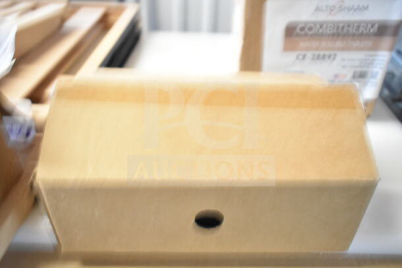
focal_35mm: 33
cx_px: 201
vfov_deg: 40.0
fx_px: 369
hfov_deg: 57.2
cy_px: 134
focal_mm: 22
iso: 1800
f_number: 3.8
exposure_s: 1/30
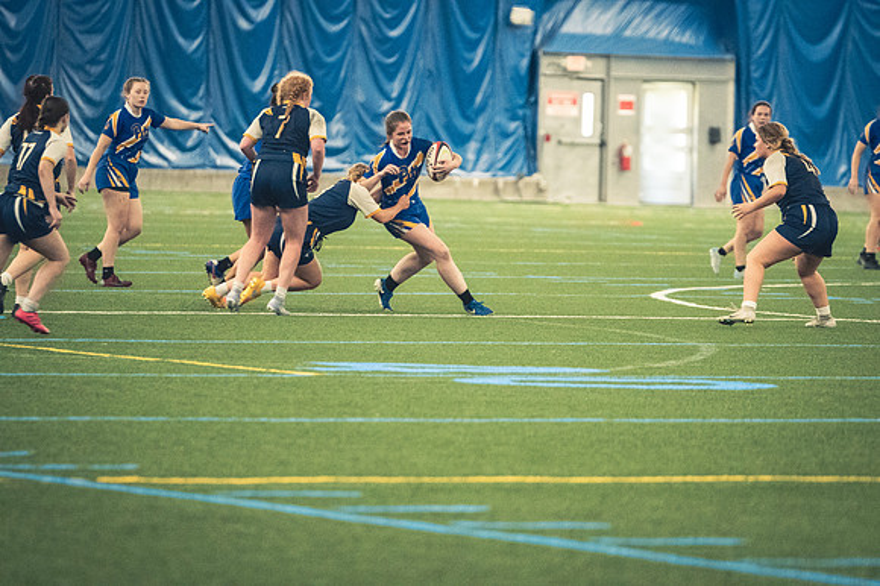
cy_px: 293
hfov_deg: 6.9
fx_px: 7329
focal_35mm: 300
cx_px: 440
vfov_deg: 4.6
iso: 12800
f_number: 2.8
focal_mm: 200
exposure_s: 1/500
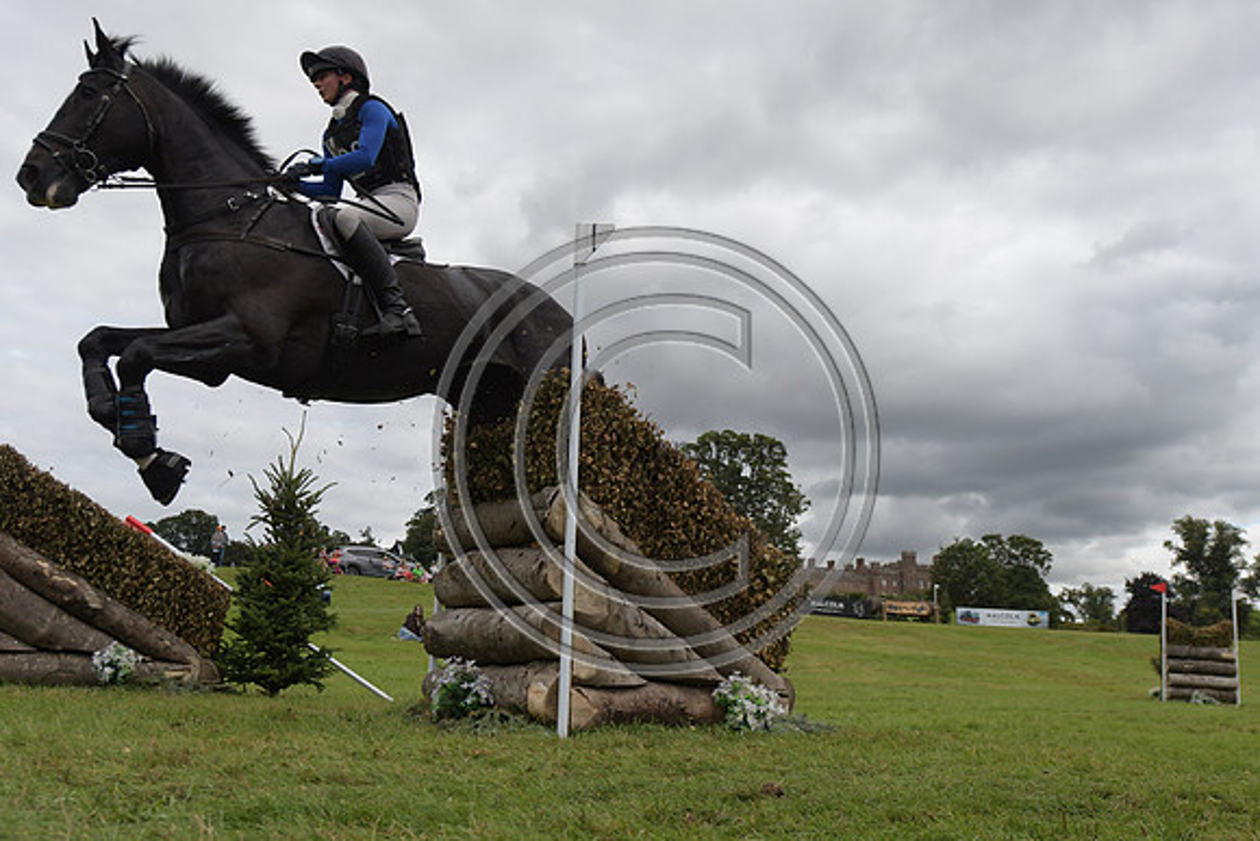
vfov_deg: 40.0
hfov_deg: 57.2
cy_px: 420
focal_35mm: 33
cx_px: 630
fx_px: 1155
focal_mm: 22
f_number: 5.6
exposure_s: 1/4000
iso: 720
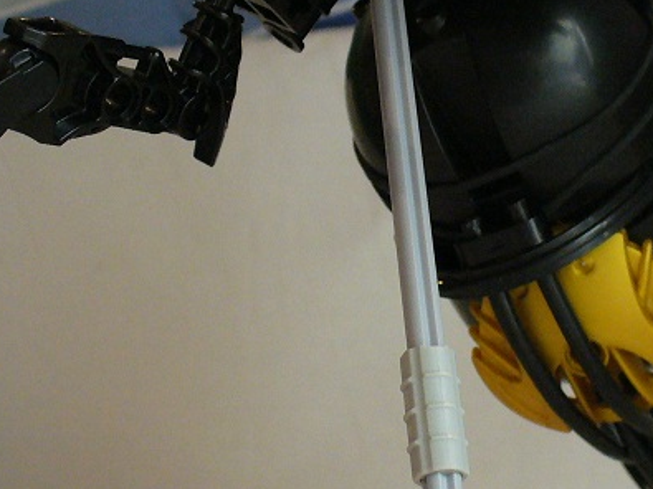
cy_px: 172
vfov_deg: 19.6
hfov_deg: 25.7
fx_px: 1414
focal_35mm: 75
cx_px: 479
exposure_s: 1/15
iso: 200
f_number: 2.8
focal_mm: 6.1
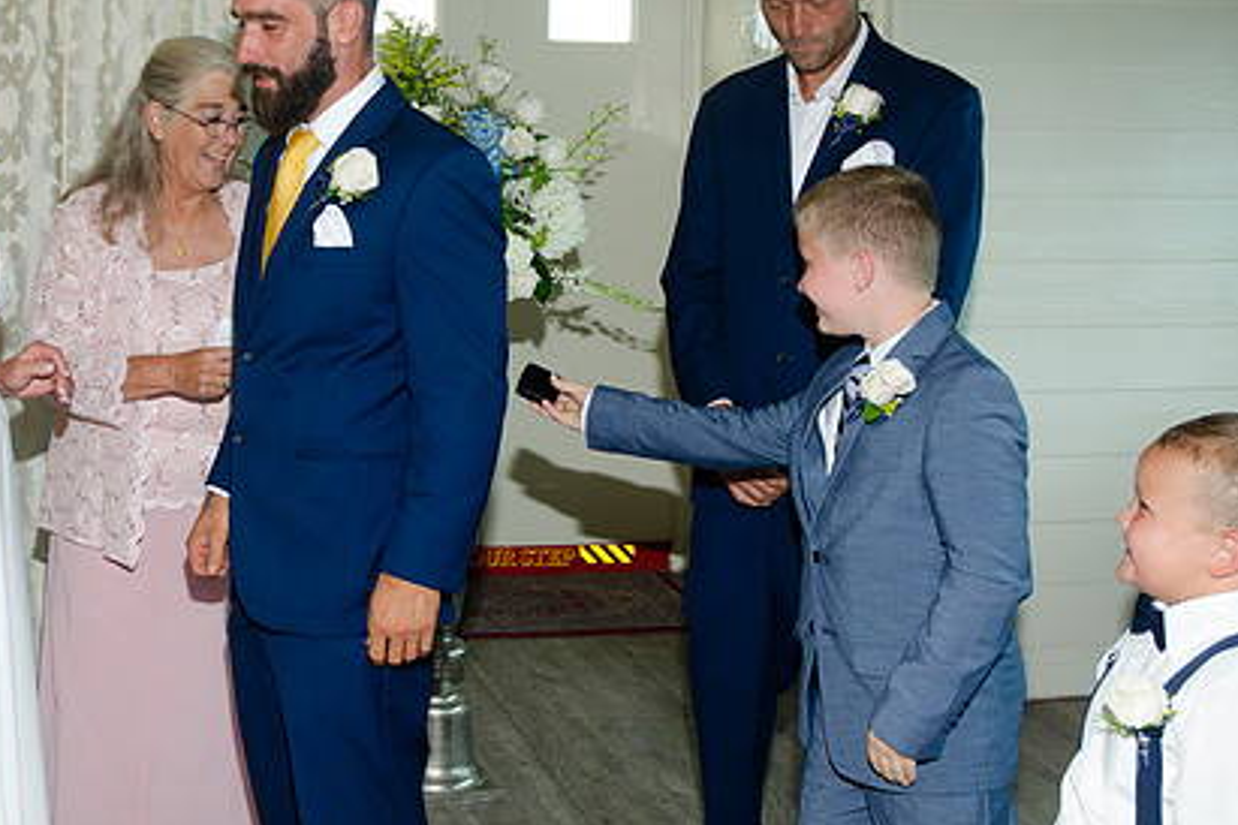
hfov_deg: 34.7
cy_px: 376
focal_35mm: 57
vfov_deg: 23.8
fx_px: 1960
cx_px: 398
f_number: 5.6
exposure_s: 1/125
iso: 400
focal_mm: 27
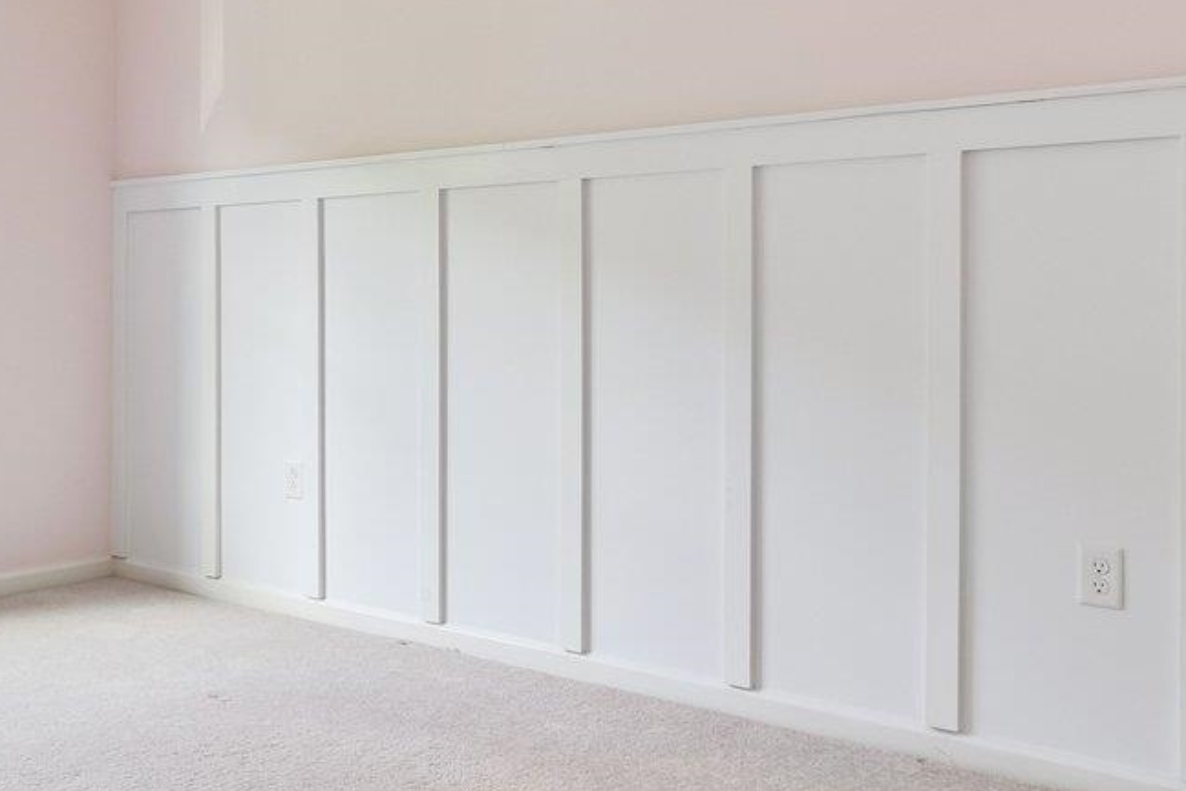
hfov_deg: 44.3
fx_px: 1351
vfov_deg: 32.4
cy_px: 260
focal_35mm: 41
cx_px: 181
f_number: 4
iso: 250
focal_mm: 8.6
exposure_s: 1/50
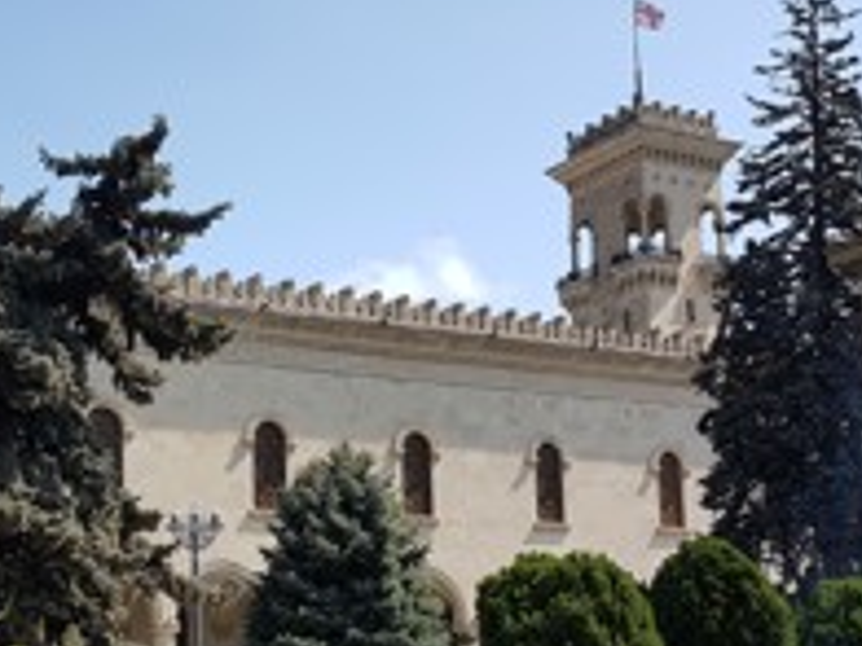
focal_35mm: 53
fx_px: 1320
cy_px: 492
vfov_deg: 27.1
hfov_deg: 35.4
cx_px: 224
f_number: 1.7
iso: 40
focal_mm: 4.2
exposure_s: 1/1880
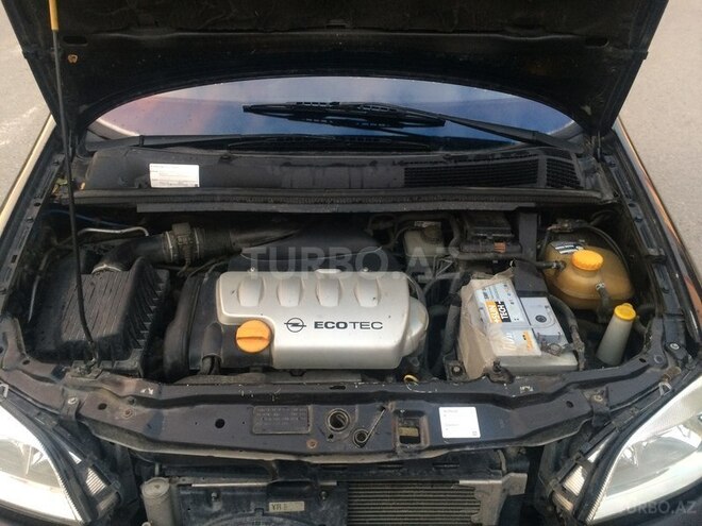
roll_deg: +1.7
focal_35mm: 29
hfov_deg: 61.7
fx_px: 588
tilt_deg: -31.8
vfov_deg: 48.2
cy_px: 263
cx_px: 351
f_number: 2.2
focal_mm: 4.15
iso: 80
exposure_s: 1/33
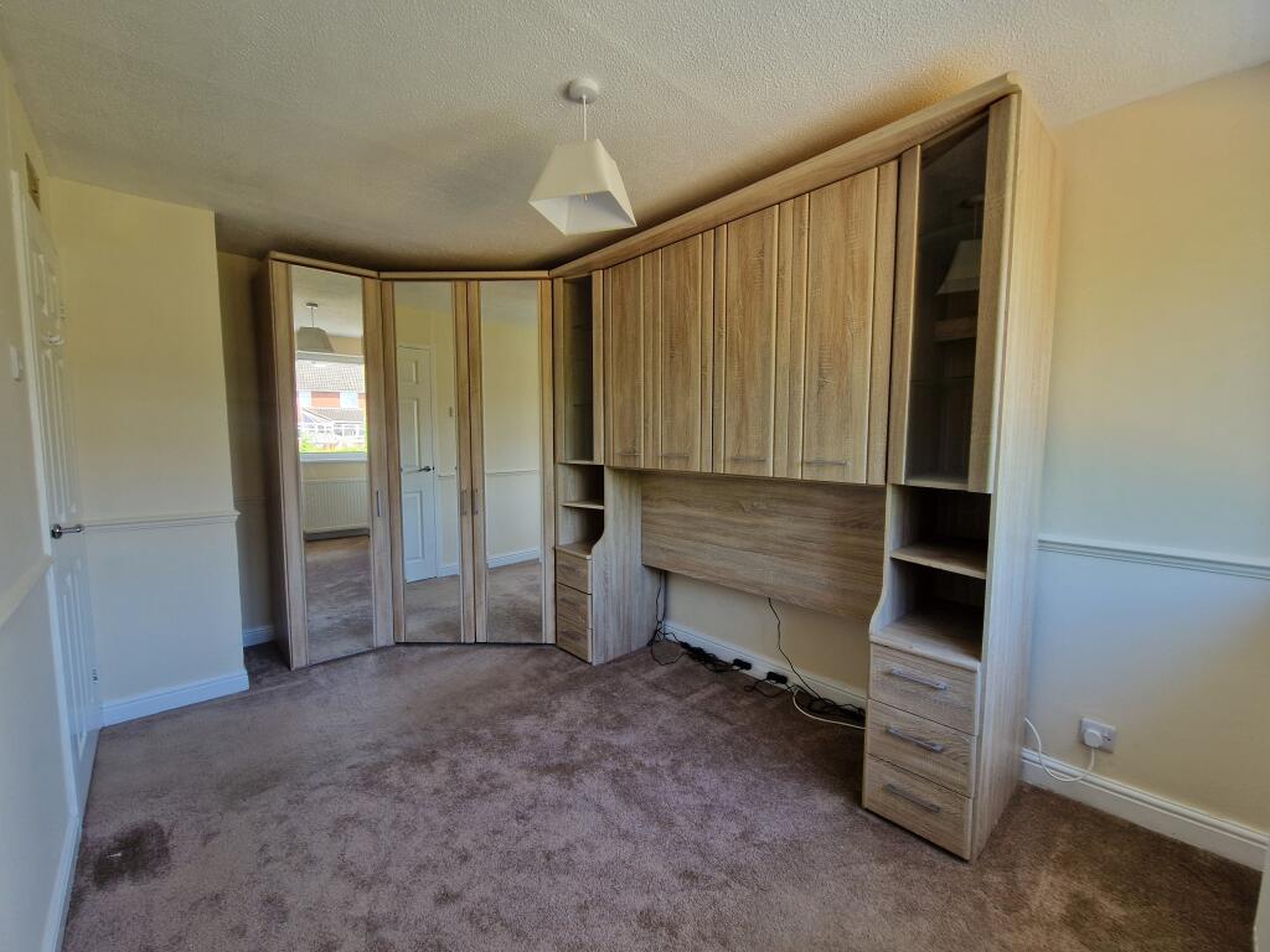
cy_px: 476
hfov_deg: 106.2
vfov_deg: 89.9
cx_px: 635
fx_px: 477
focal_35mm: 13
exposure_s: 1/50
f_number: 2.2
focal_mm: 2.2
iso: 64
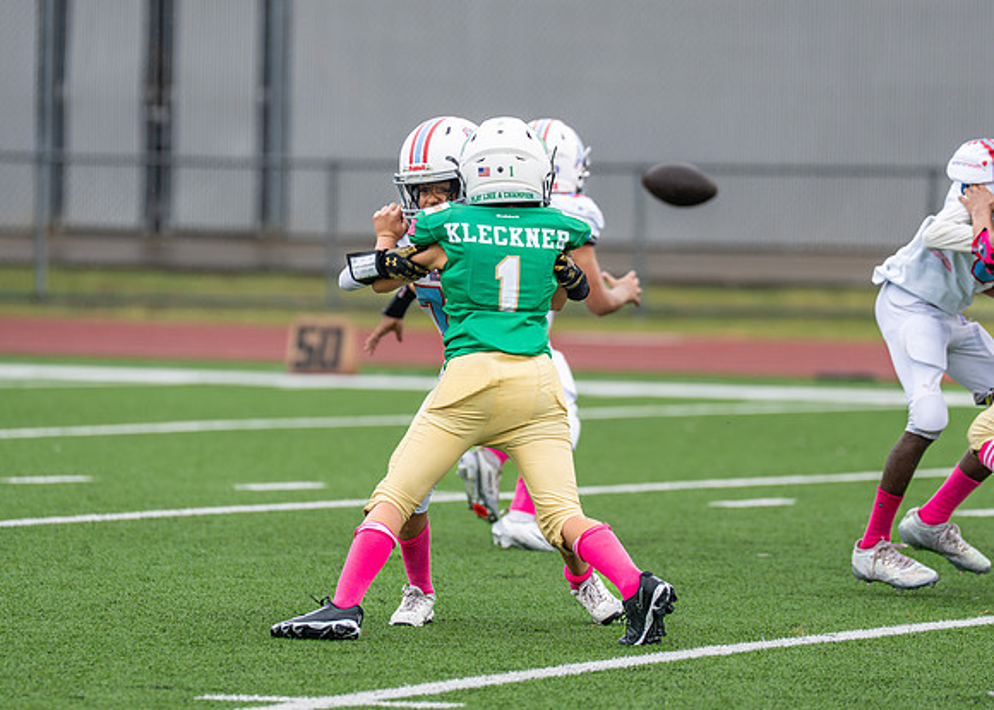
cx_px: 528
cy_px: 348
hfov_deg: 5.7
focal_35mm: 355
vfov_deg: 4.1
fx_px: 10027
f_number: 2.8
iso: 320
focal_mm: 200
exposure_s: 1/1000
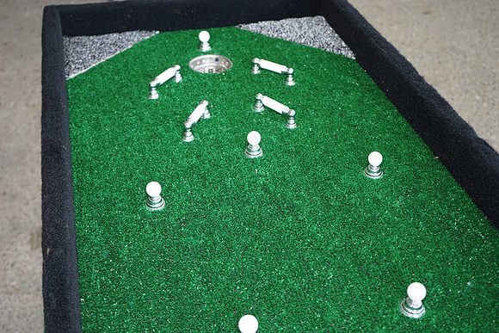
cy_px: 166
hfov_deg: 42.7
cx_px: 250
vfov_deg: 29.3
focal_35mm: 46
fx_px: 638
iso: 400
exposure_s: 1/80
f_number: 5.6
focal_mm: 46
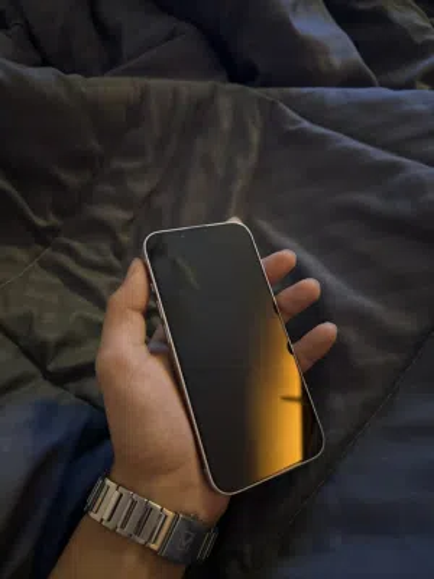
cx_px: 217
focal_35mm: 24
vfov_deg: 71.6
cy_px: 290
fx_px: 401
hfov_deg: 56.8
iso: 4000
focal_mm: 6.86
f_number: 1.78
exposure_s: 1/17
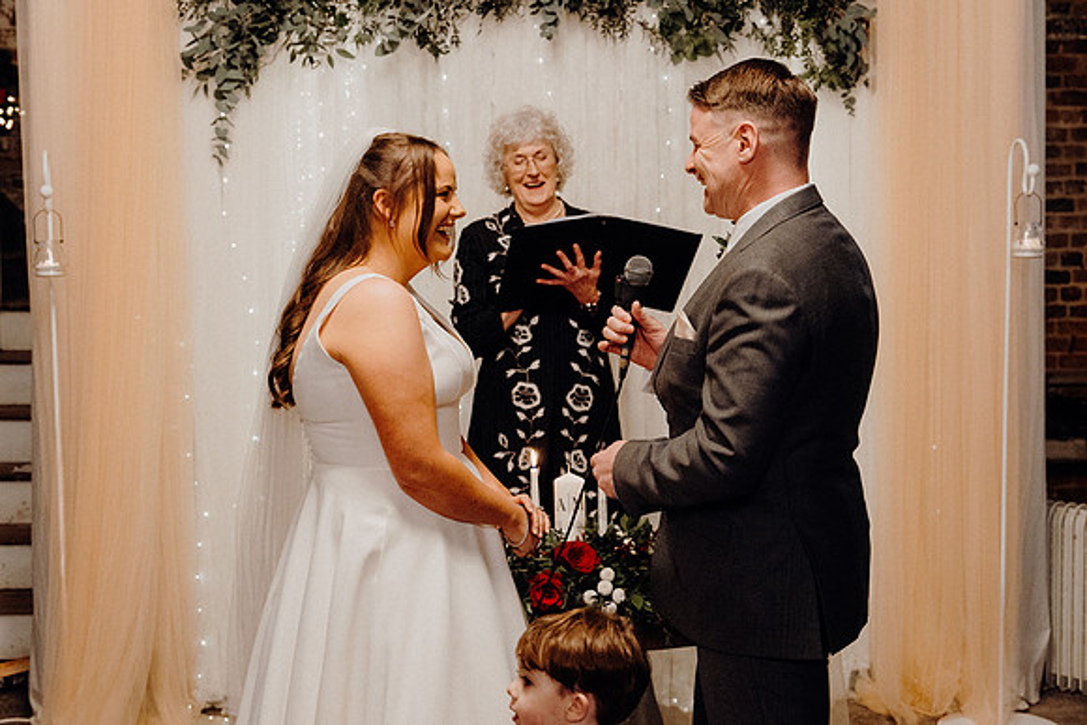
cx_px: 544
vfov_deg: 23.8
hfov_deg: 35.0
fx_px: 1721
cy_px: 362
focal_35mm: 57
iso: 3200
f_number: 3.5
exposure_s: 1/160
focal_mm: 38
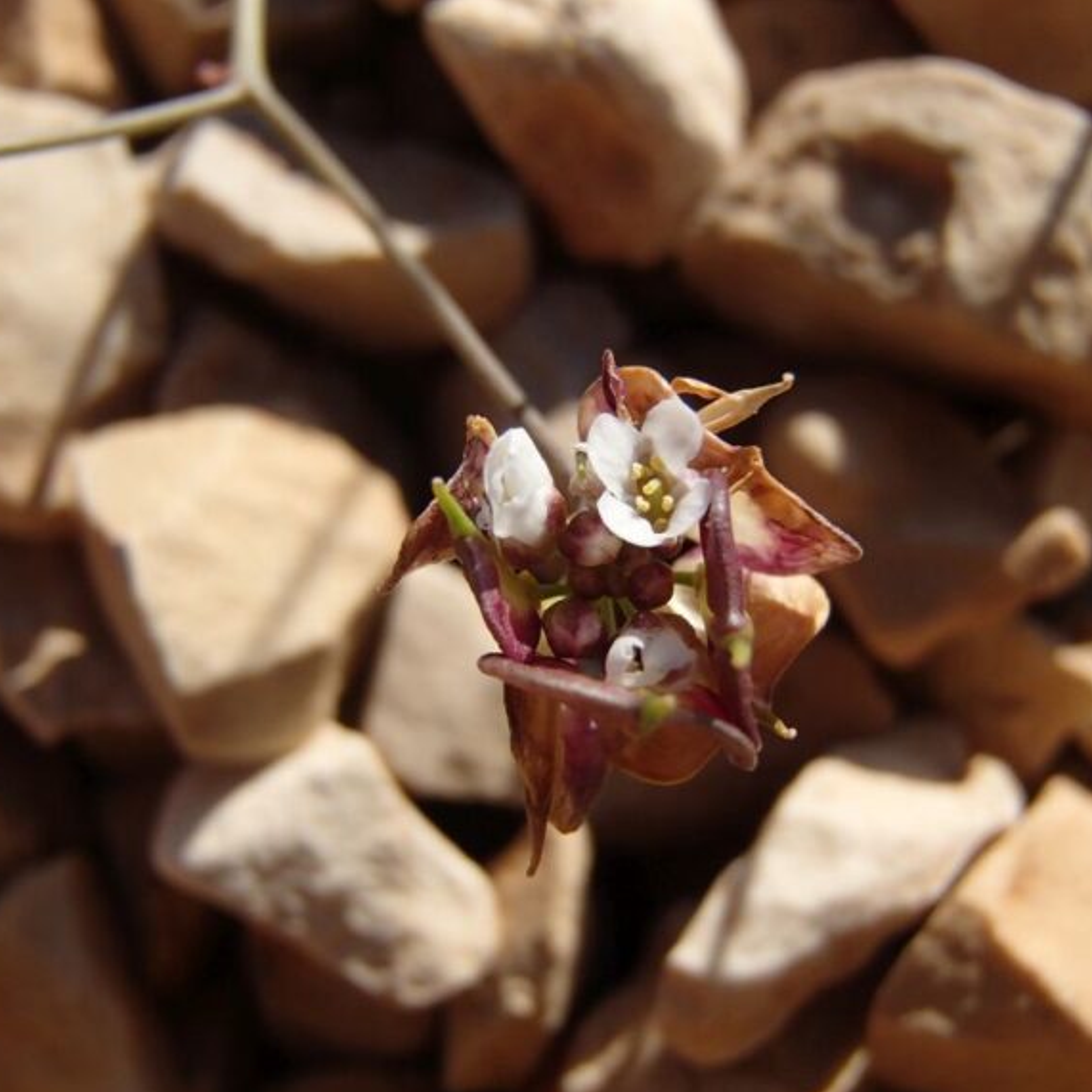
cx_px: 585
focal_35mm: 44
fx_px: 1570
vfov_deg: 38.3
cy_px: 549
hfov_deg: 38.3
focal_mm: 6.64
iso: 100
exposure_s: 1/640
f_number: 4.7
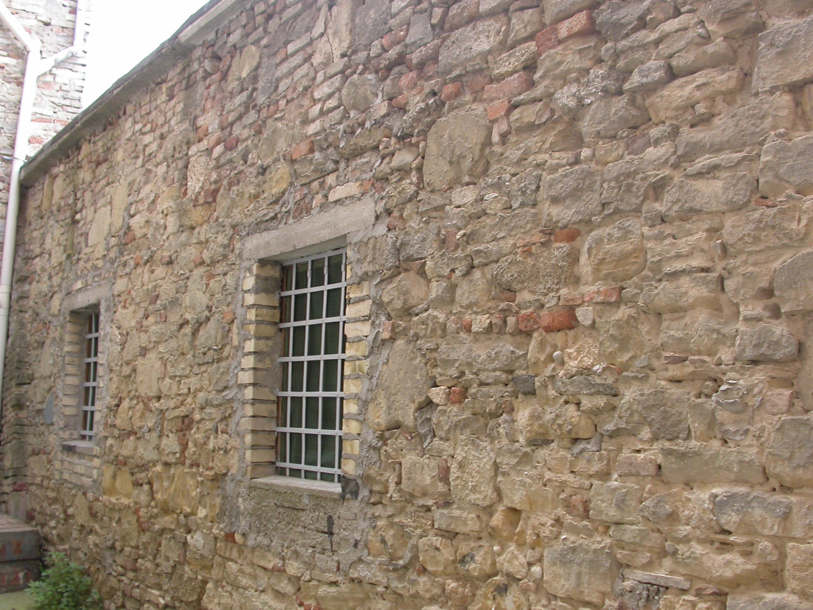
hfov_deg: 45.8
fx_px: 963
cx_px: 429
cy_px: 313
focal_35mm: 41
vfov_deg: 35.1
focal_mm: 7.85
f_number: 3.3
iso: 100
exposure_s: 1/68.5
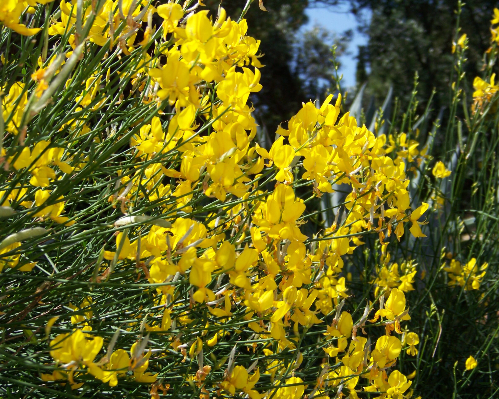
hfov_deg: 19.0
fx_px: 1492
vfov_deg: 15.2
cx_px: 265
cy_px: 201
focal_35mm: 101
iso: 66
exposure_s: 1/800
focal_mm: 16.2
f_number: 3.2
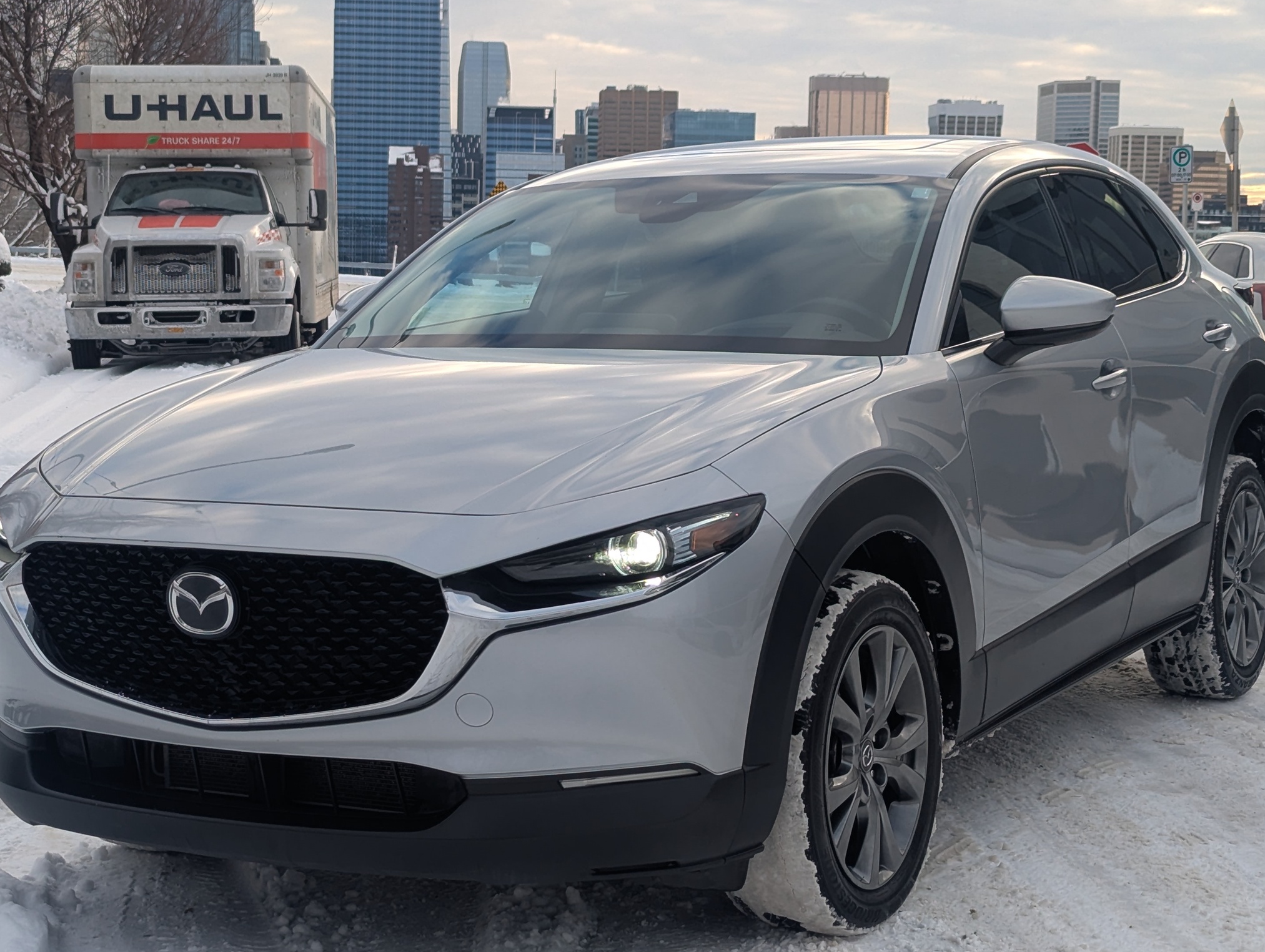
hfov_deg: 28.5
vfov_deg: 21.7
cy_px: 447
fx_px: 2489
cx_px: 596
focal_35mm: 68
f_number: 1.85
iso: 45
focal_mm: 6.81
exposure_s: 1/598
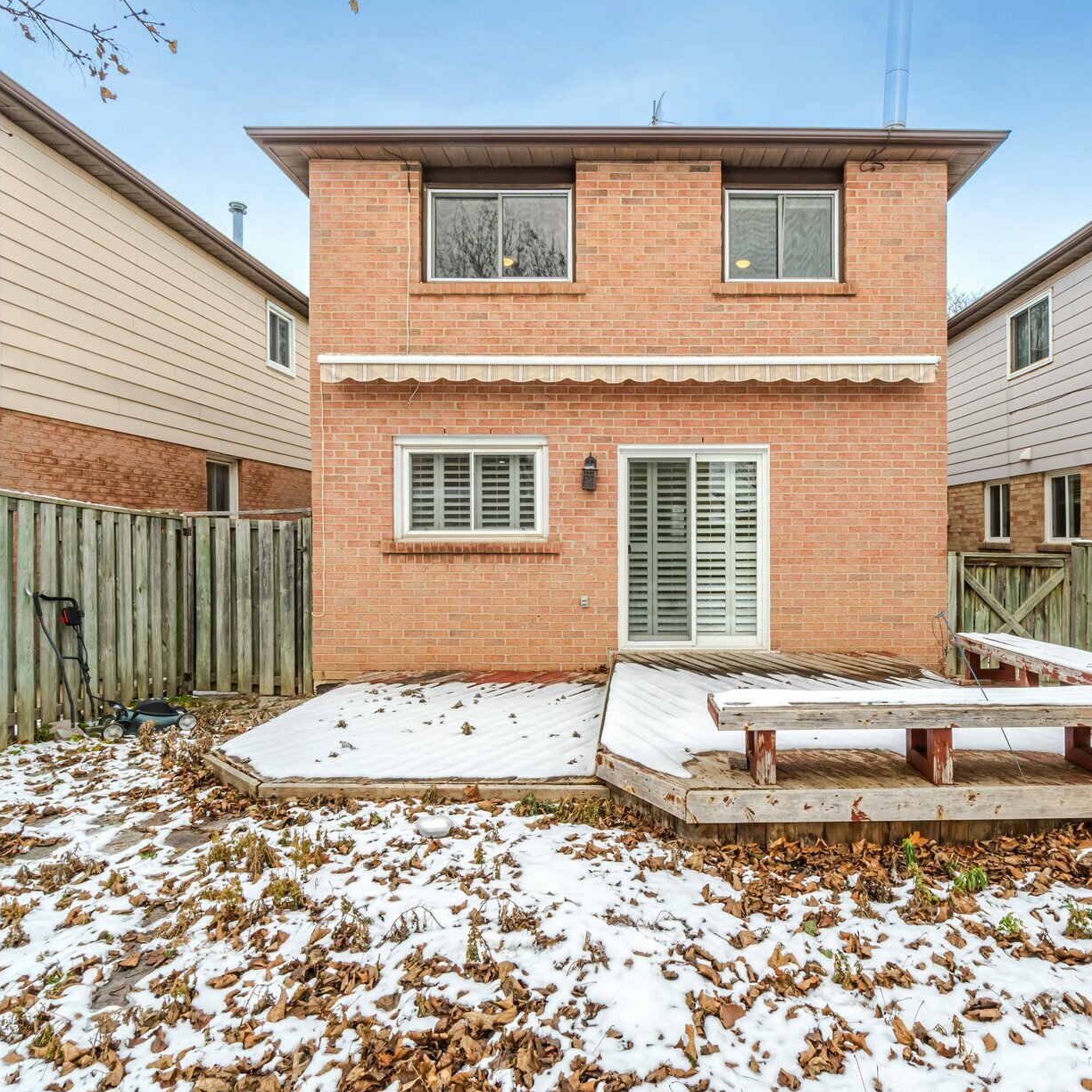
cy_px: 555
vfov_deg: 74.8
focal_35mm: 20
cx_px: 649
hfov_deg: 74.1
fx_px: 714
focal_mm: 10
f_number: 13
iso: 100
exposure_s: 1/60
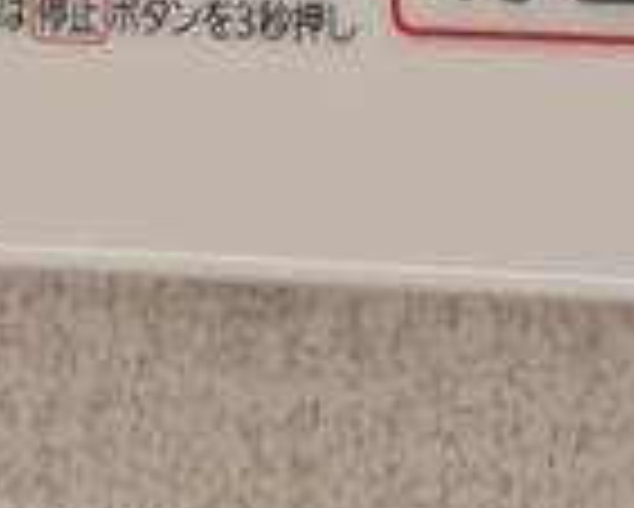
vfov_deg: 4.5
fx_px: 6347
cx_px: 328
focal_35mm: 338
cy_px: -504
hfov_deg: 5.7
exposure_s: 1/60
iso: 271
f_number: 1.89
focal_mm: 5.43
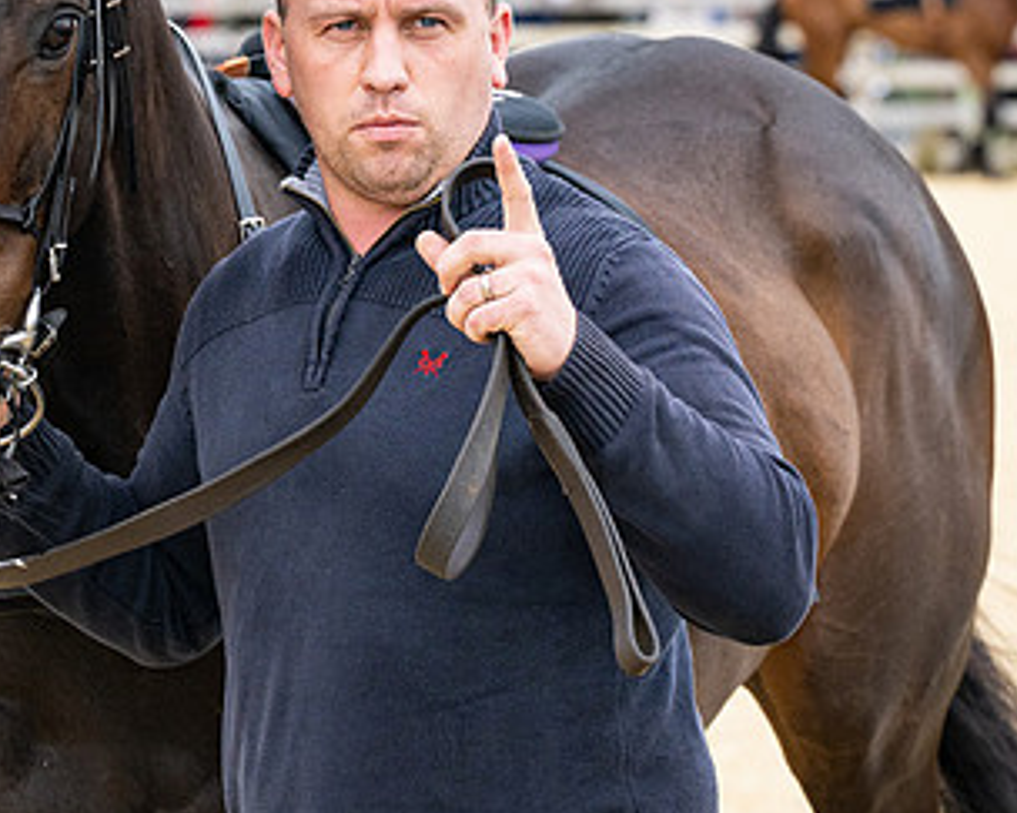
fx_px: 8576
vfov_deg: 5.4
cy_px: 102
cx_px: 364
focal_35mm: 285
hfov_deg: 6.8
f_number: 5
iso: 400
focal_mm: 104
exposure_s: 1/1250
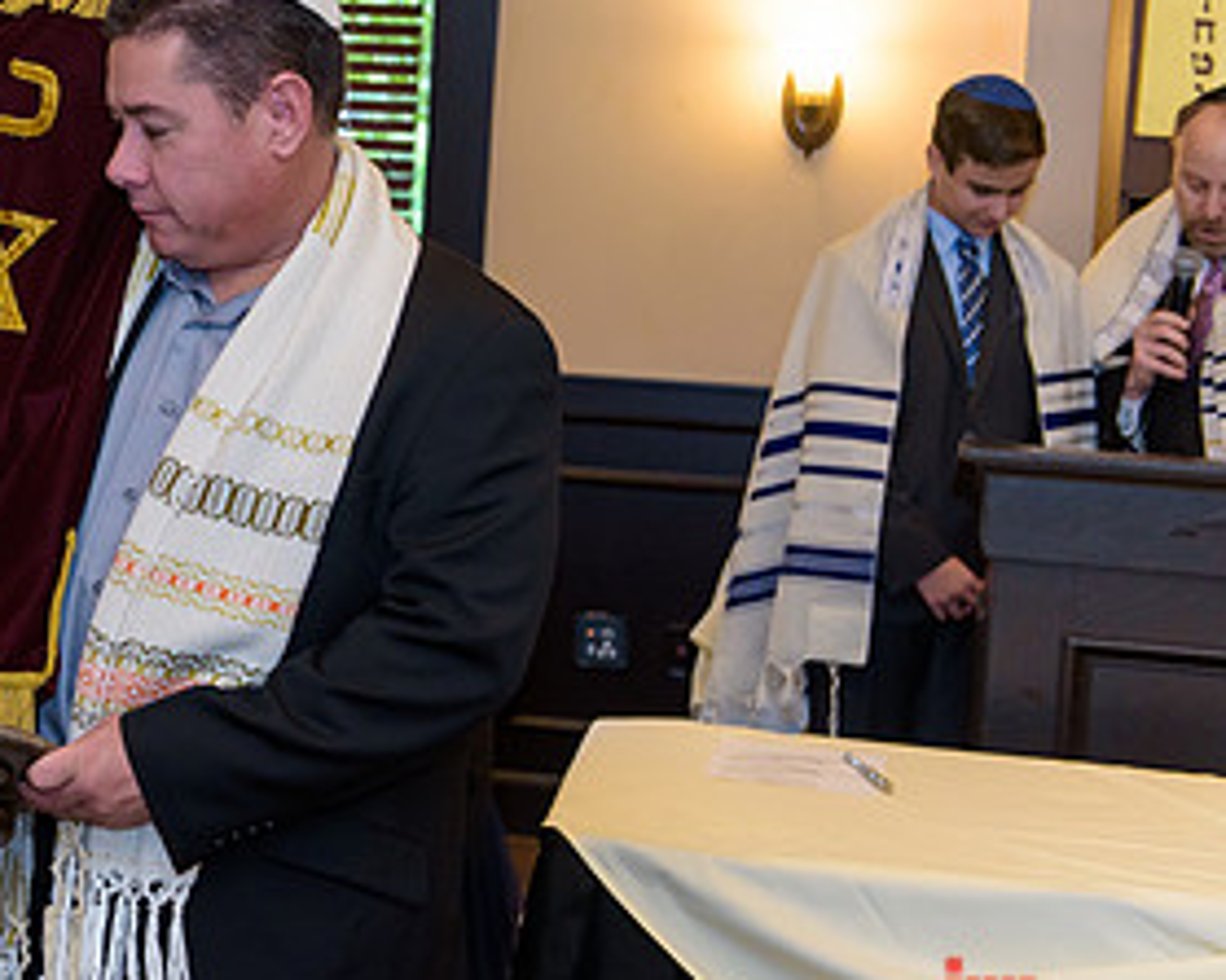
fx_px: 3119
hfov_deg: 21.4
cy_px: 336
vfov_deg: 17.8
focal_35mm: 86
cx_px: -18
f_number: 3.2
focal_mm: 44
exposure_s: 1/125
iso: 1250
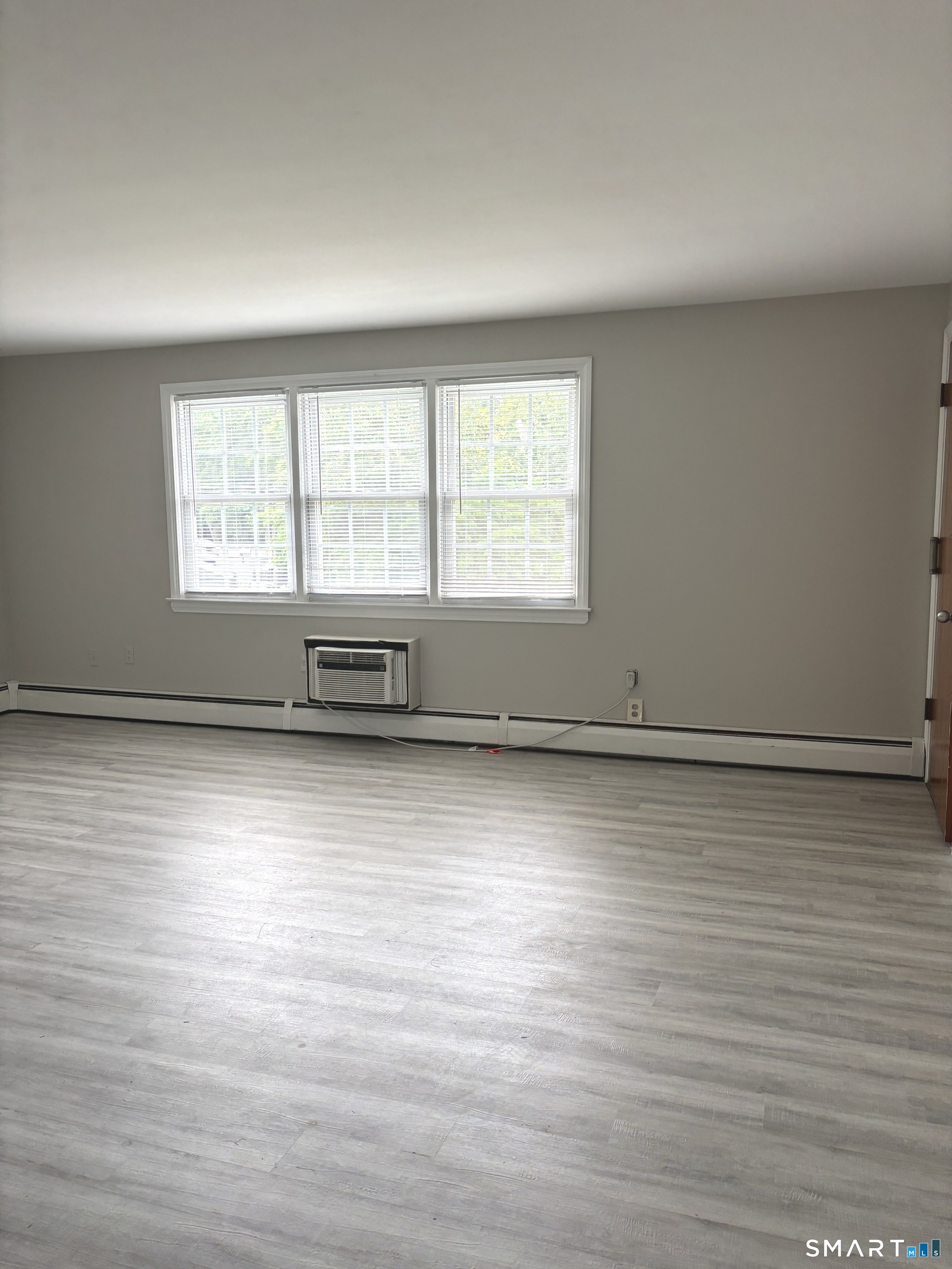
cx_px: 476
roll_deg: -0.3
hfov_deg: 53.1
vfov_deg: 67.3
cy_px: 634
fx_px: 953
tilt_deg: -6.9
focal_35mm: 26
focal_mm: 5.96
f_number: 1.6
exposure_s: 1/121
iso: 80
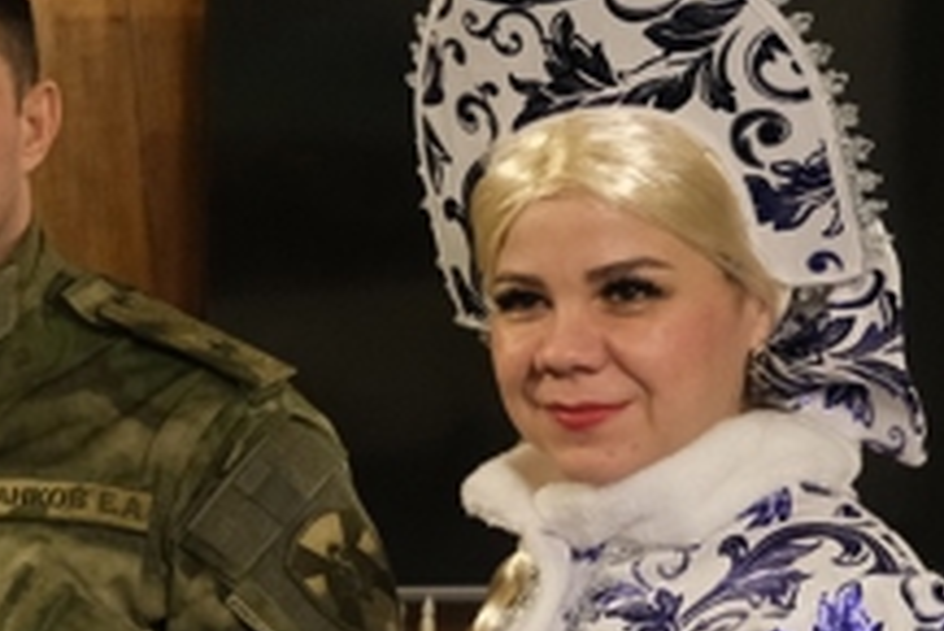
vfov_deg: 10.4
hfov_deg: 14.3
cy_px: 596
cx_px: -607
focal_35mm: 131
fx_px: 3437
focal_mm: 25.4
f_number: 3.2
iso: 2000
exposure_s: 1/30
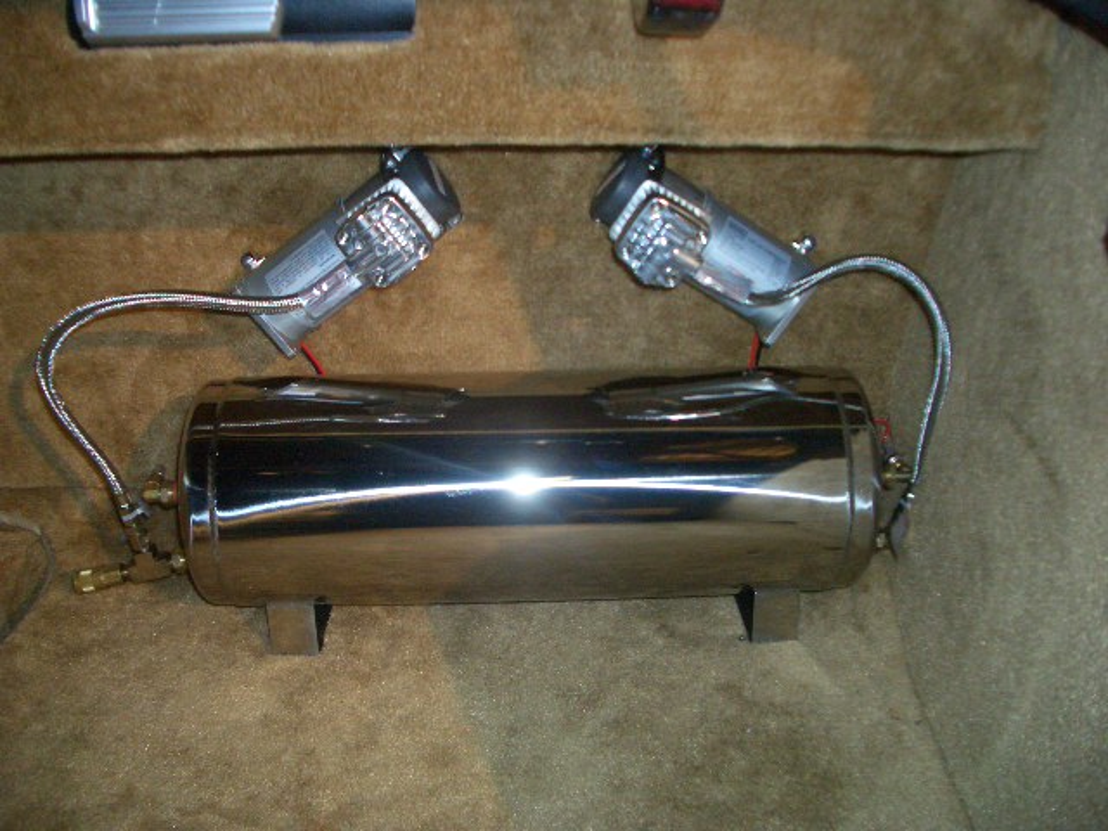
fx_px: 1120
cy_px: 416
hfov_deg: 52.6
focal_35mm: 35
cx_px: 554
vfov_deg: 40.7
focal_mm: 5.8
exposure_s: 1/60
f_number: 2.6
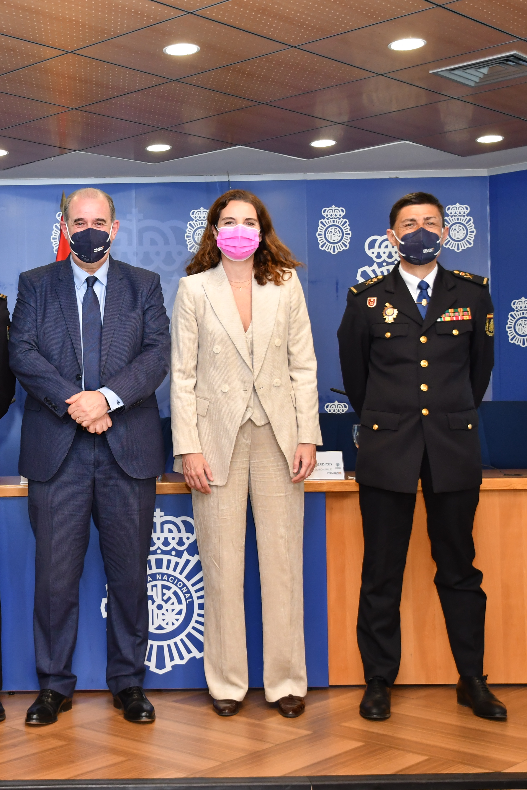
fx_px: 1208
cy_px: 393
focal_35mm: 55
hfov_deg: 24.1
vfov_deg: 36.2
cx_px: 78
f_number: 4
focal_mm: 24
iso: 900
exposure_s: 1/160
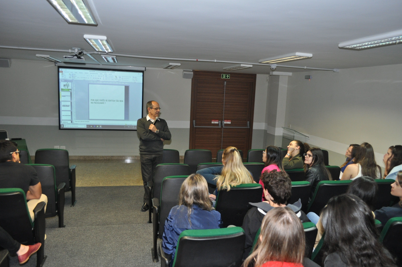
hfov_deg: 67.4
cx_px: 201
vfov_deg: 47.8
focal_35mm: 27
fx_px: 301
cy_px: 134
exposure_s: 1/60
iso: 800
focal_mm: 18
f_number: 4
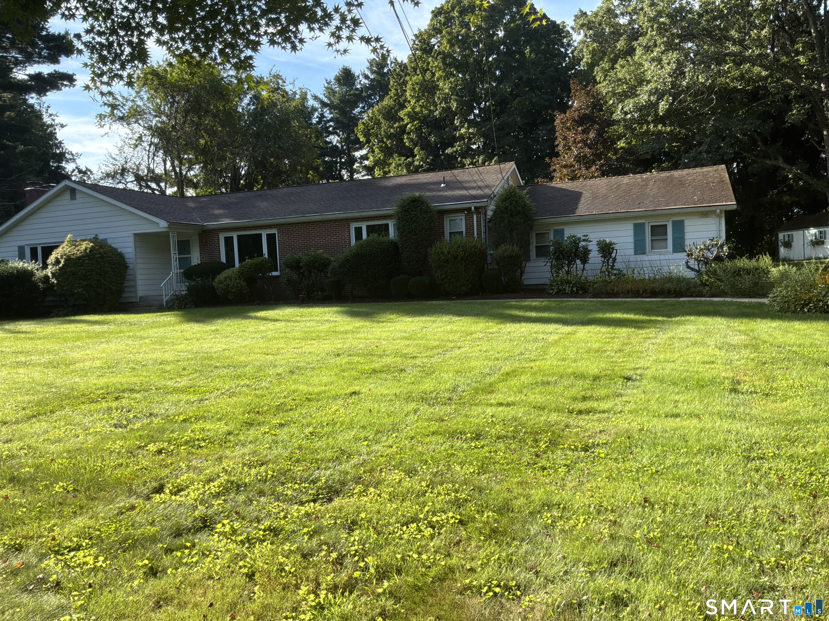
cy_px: 310
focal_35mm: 28
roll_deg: +2.1
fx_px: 671
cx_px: 414
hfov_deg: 63.4
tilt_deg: -2.2
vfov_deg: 49.7
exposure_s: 1/883
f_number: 1.8
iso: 32
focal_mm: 3
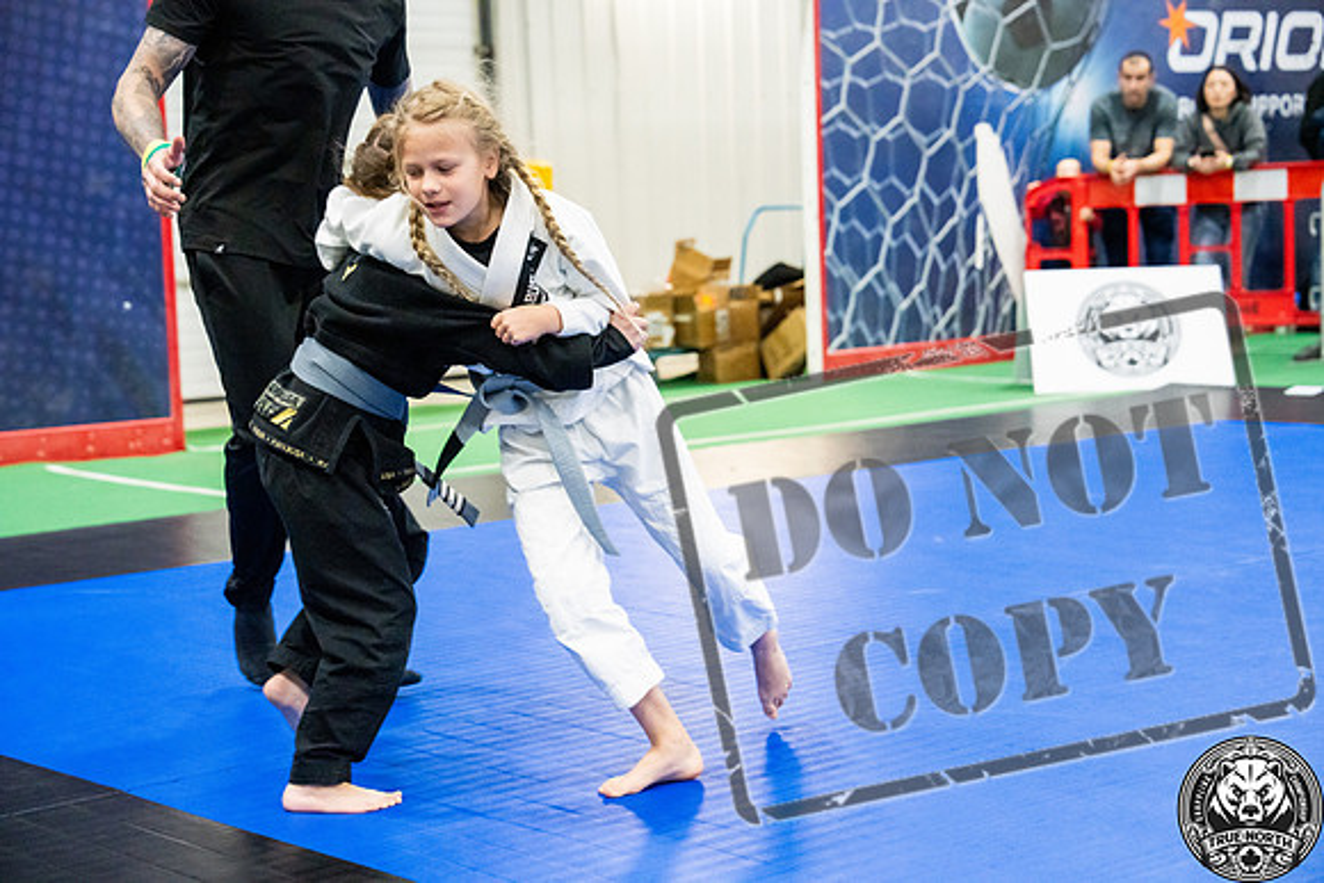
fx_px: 2575
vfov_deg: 19.5
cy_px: 442
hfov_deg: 28.8
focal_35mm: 70
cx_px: 662
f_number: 4
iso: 6400
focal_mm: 70
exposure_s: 1/400
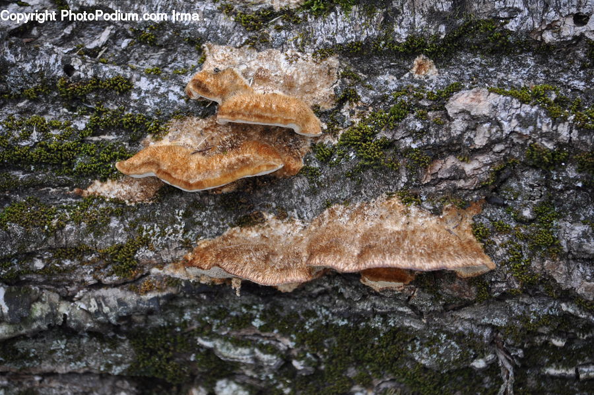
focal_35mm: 232
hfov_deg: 8.9
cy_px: 198
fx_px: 3832
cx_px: 297
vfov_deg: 5.9
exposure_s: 1/250
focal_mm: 155
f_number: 5
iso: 250
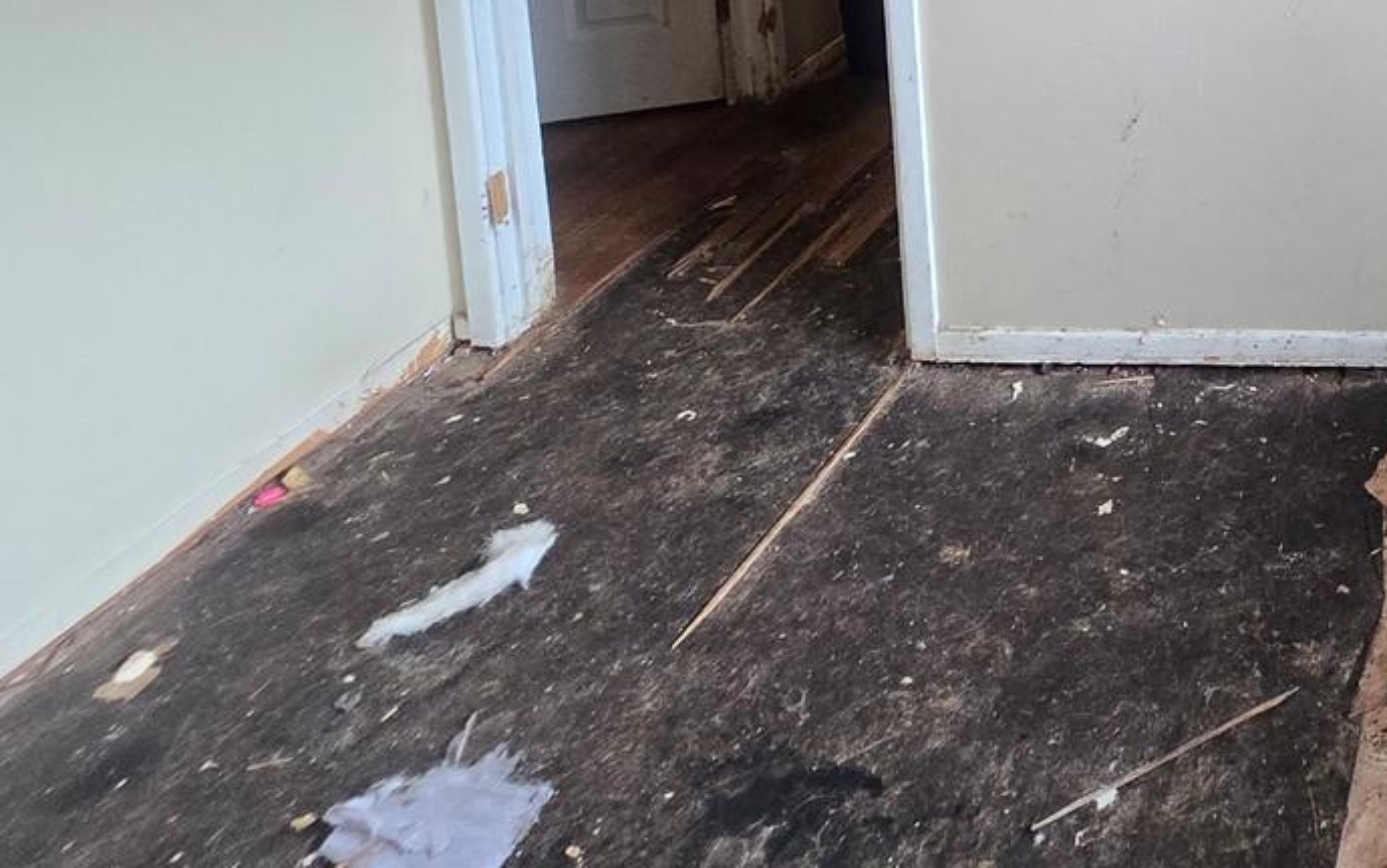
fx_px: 1210
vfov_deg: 29.3
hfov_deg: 45.5
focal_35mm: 32
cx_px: 1510
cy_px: -338
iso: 200
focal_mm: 2.2
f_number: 2.2
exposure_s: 1/100
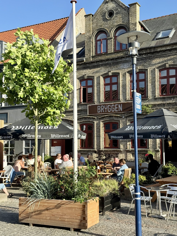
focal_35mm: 48
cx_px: 88
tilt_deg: +6.7
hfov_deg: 30.3
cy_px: 118
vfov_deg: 39.7
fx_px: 327
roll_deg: -0.8
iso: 80
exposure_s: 1/2273
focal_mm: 6.76
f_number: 1.78
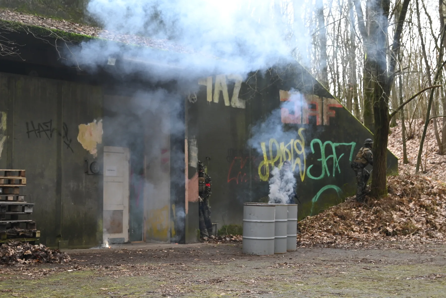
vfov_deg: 23.4
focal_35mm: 58
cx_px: 223
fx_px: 718
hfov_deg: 34.5
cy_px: 149
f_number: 5.6
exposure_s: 1/125
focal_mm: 39
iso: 250
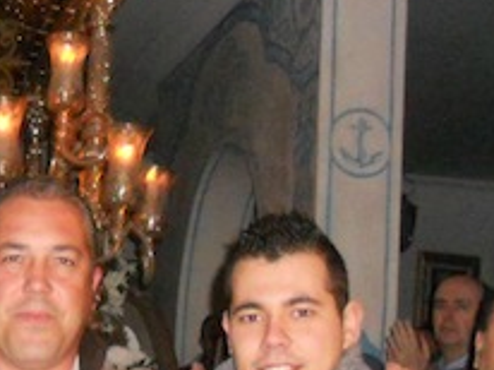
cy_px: 300
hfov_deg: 18.5
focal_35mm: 105
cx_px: 79
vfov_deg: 14.0
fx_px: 1497
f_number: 3.2
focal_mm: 4.9
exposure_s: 1/25
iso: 640
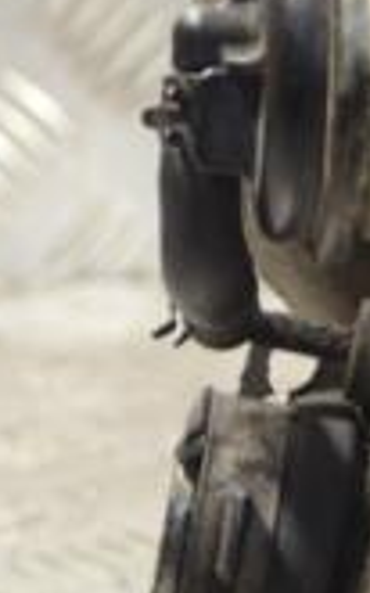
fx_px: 4312
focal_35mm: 267
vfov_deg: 7.9
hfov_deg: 4.8
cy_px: 406
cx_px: 686
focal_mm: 48
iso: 500
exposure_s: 1/30
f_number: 5.6
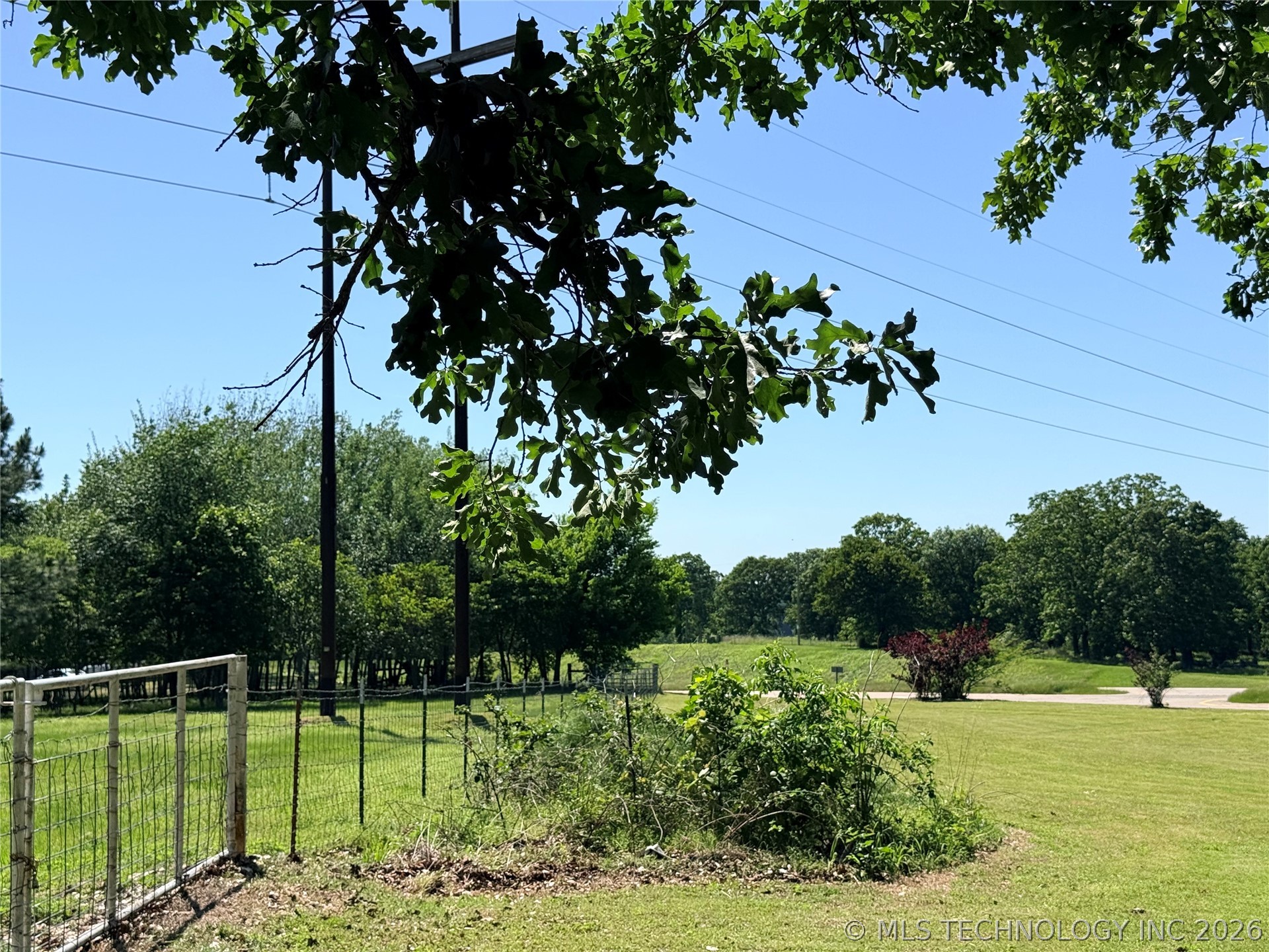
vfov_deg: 30.3
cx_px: 634
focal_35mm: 48
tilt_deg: +3.4
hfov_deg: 39.7
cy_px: 476
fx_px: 1760
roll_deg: +0.9
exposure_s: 1/5587
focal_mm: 6.76
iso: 64
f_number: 1.78
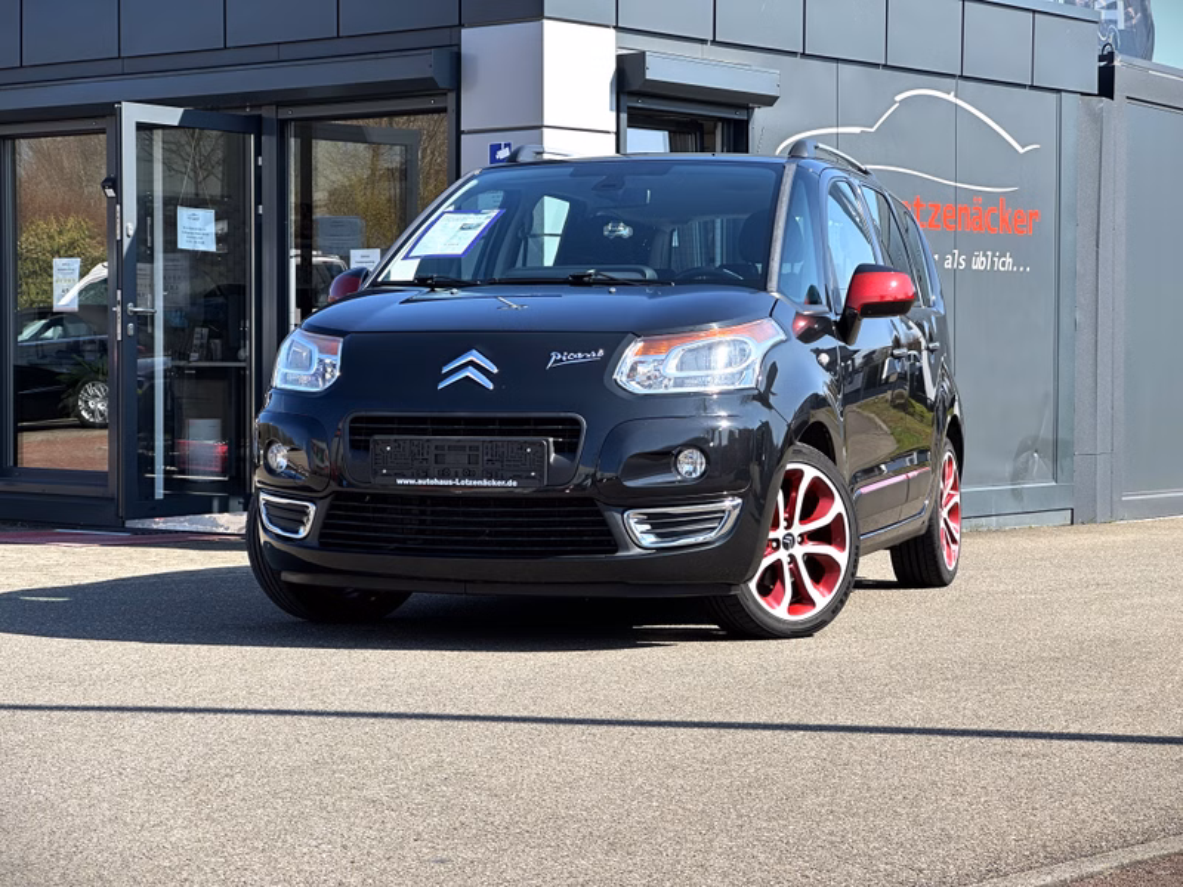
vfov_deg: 19.1
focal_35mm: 77
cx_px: 592
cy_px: 444
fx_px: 2631
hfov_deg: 25.3
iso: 32
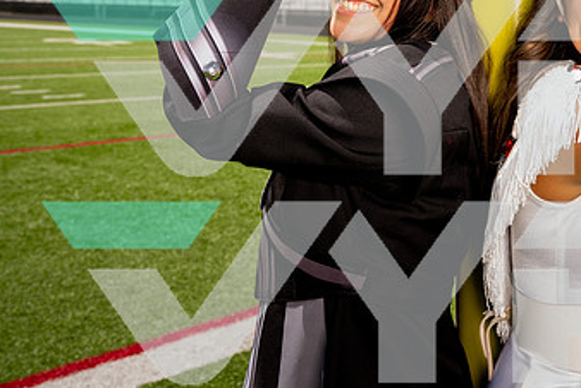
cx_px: 485
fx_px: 969
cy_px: 85
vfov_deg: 22.4
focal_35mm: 60
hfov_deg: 32.2
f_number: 6.3
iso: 50
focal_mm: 35
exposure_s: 1/250
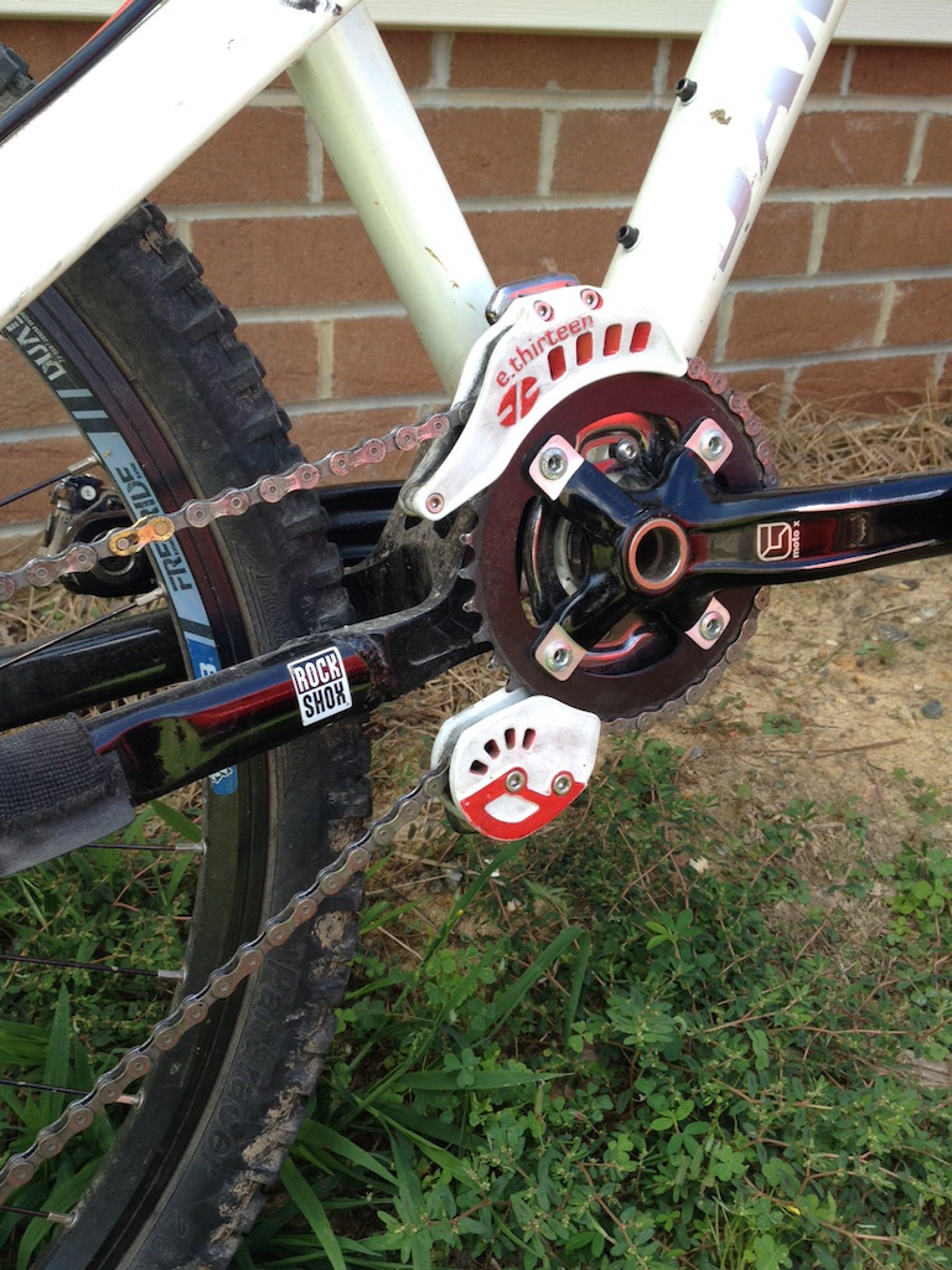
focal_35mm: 35
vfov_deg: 52.6
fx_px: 1283
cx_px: 476
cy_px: 635
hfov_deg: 40.7
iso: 50
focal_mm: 4.28
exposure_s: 1/180
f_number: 2.4
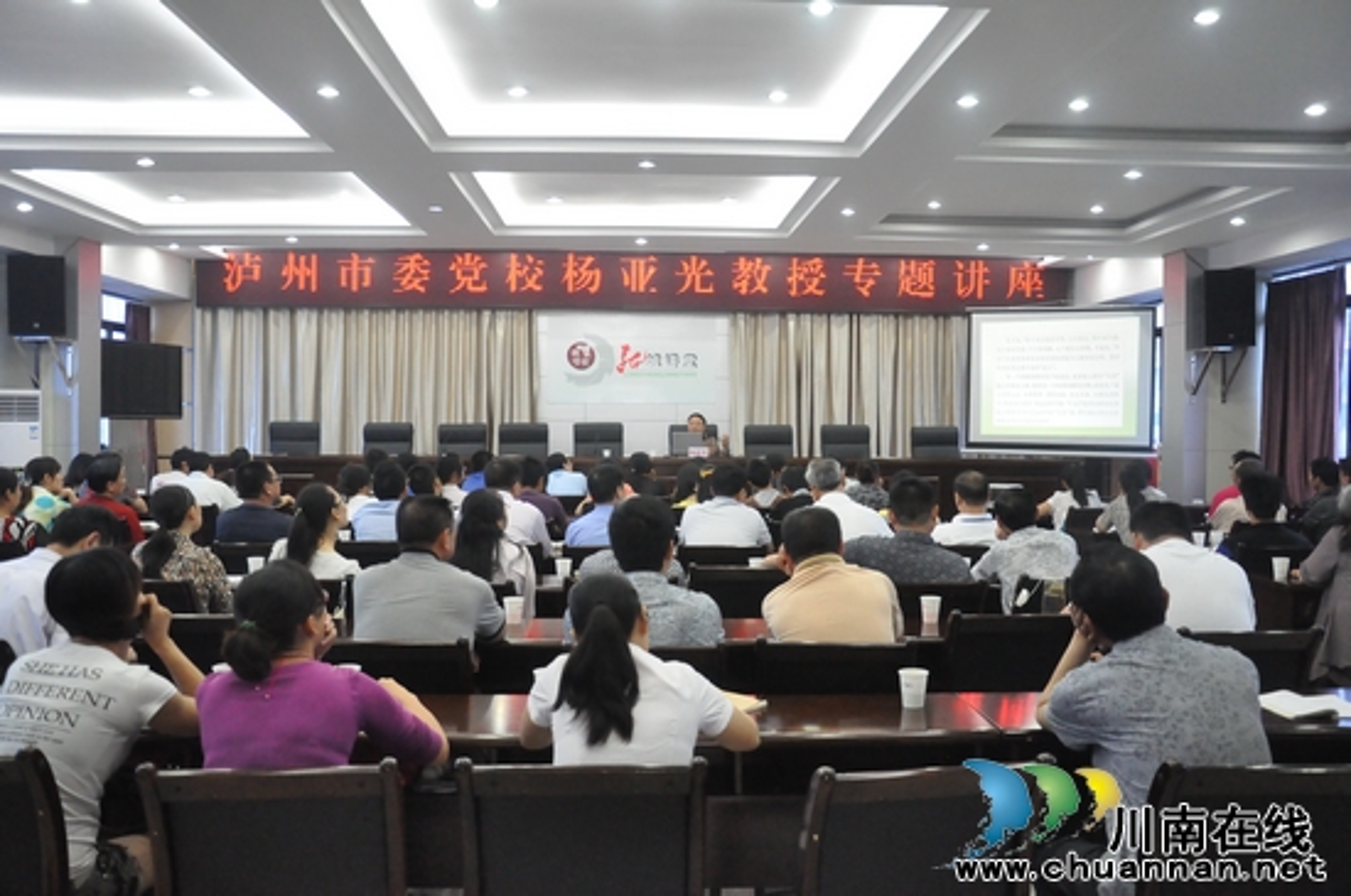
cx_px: 676
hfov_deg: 59.6
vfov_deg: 41.6
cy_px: 448
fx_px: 1180
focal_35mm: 32
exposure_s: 1/250
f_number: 3.8
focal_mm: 21
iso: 3200
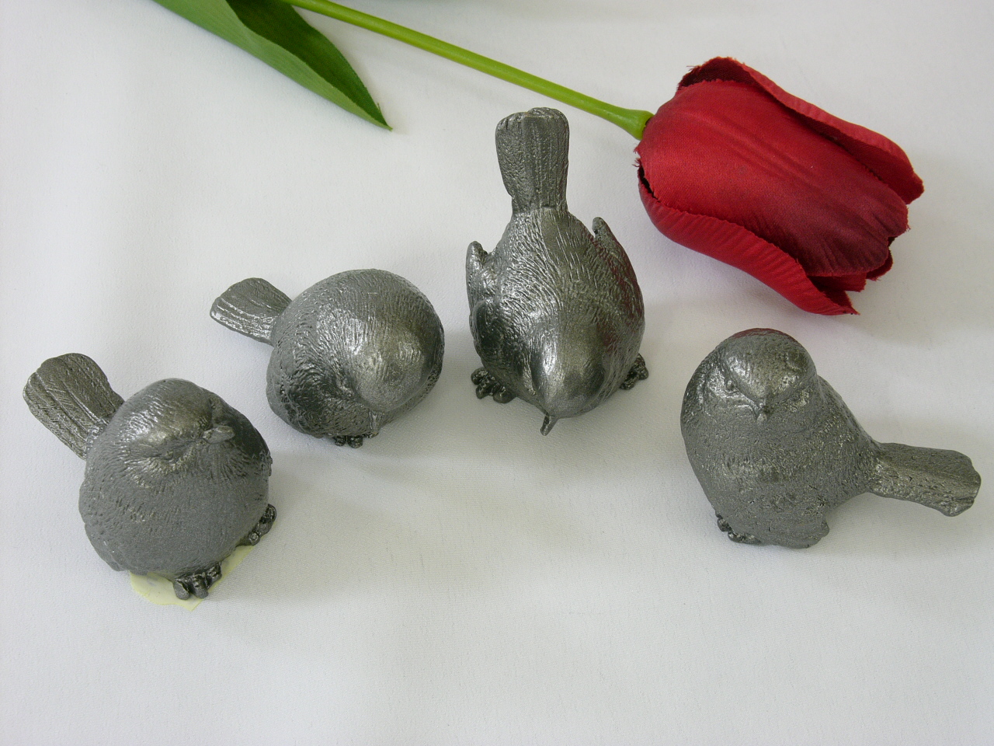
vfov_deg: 22.9
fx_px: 1838
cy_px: 373
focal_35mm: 64
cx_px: 497
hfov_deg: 30.3
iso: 100
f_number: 7.1
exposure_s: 1/4
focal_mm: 16
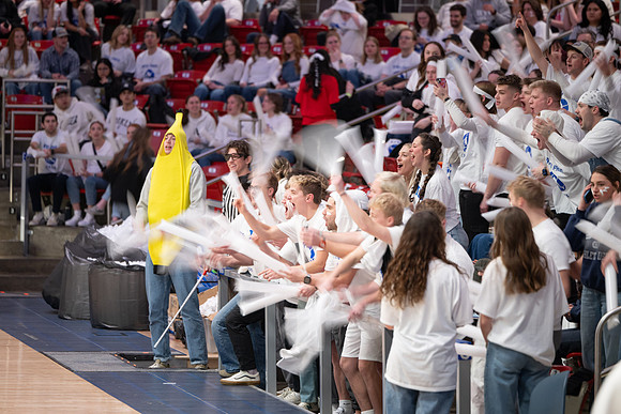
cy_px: 207
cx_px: 310
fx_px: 3310
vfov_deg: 7.2
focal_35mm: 192
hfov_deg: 10.7
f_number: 2.8
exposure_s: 1/20
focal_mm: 180
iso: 400
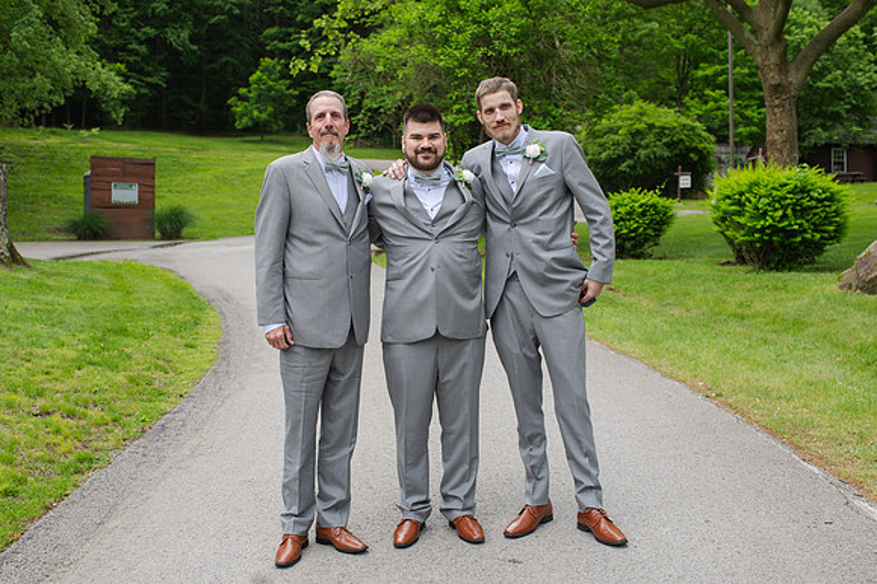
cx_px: 404
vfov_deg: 32.0
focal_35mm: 42
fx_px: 1019
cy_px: 289
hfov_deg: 46.5
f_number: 3.5
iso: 200
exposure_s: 1/500
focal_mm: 35
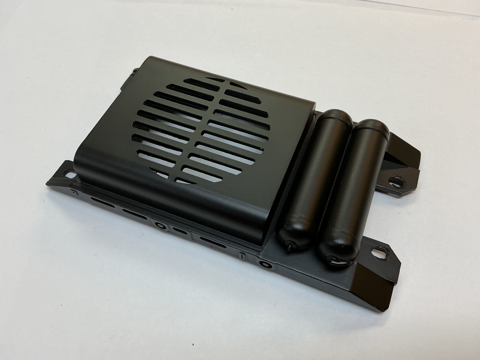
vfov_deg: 48.2
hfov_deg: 61.7
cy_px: 180
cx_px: 240
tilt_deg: -58.6
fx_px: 402
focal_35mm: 29
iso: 40
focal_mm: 3
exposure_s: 1/120
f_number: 1.8
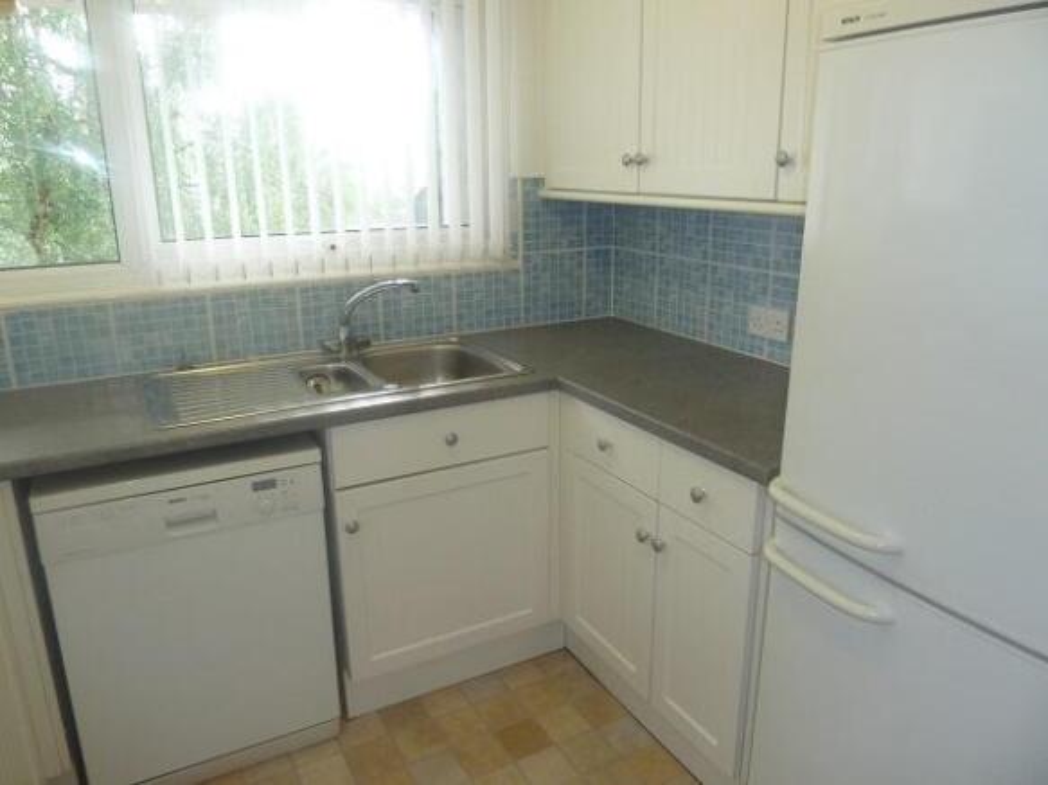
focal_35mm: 25
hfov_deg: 69.4
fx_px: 757
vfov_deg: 54.9
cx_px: 524
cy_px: 392
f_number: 3.3
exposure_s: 1/30
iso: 160
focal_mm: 4.1
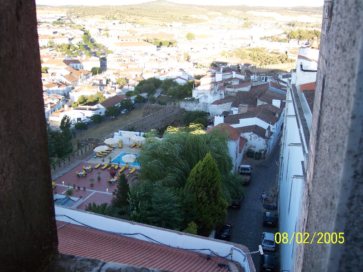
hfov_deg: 49.0
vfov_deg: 37.7
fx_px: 398
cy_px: 136
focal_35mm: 38
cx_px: 182
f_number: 2.8
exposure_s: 1/350
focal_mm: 8
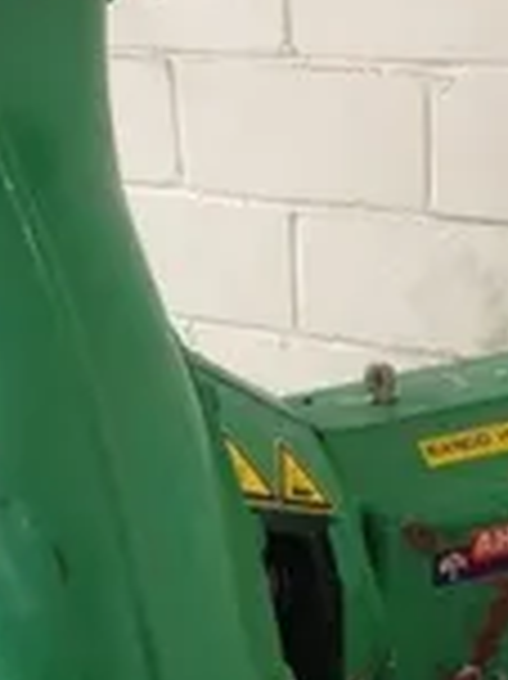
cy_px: 585
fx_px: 1822
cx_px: 247
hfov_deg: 15.9
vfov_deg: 20.7
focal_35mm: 93
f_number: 2.4
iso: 160
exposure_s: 1/20
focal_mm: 4.28
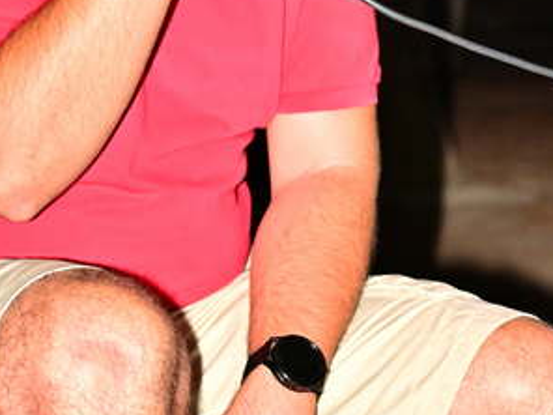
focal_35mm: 133
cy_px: -122
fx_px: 2127
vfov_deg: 10.9
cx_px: 206
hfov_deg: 14.8
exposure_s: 1/400
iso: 1100
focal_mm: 39
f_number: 2.8
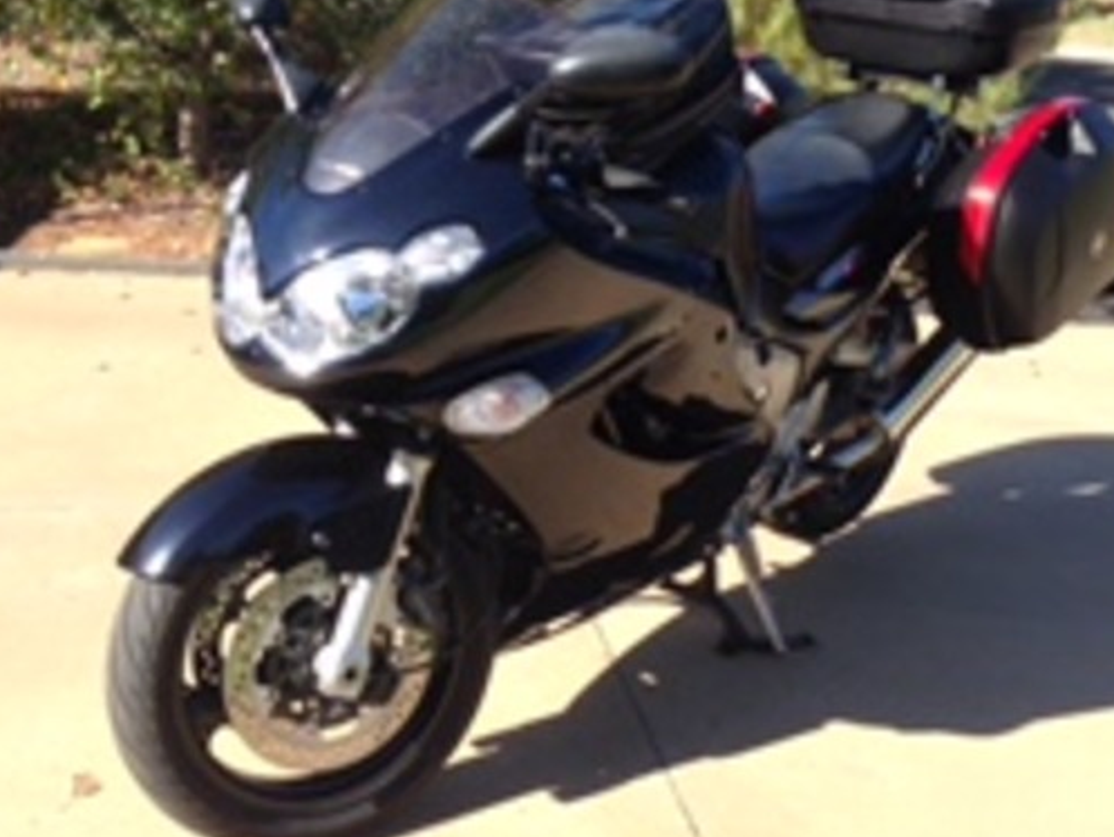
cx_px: 638
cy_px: 338
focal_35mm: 53
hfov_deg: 36.1
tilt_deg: -16.3
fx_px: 1706
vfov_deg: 27.5
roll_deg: -0.6
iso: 50
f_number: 2.4
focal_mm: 4.12
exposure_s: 1/502
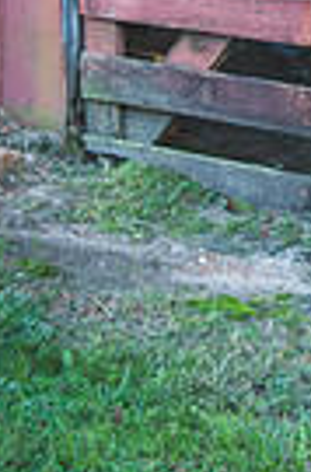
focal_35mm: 117
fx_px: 1528
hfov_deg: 11.2
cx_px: 470
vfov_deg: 16.5
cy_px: -150
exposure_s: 1/400
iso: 1000
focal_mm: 35
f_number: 3.5
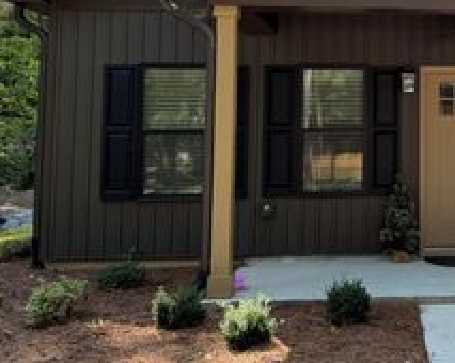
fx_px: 740
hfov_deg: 31.6
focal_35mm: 55
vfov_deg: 27.1
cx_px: 453
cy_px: 82
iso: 100
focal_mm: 6.76
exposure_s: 1/514
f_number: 1.78
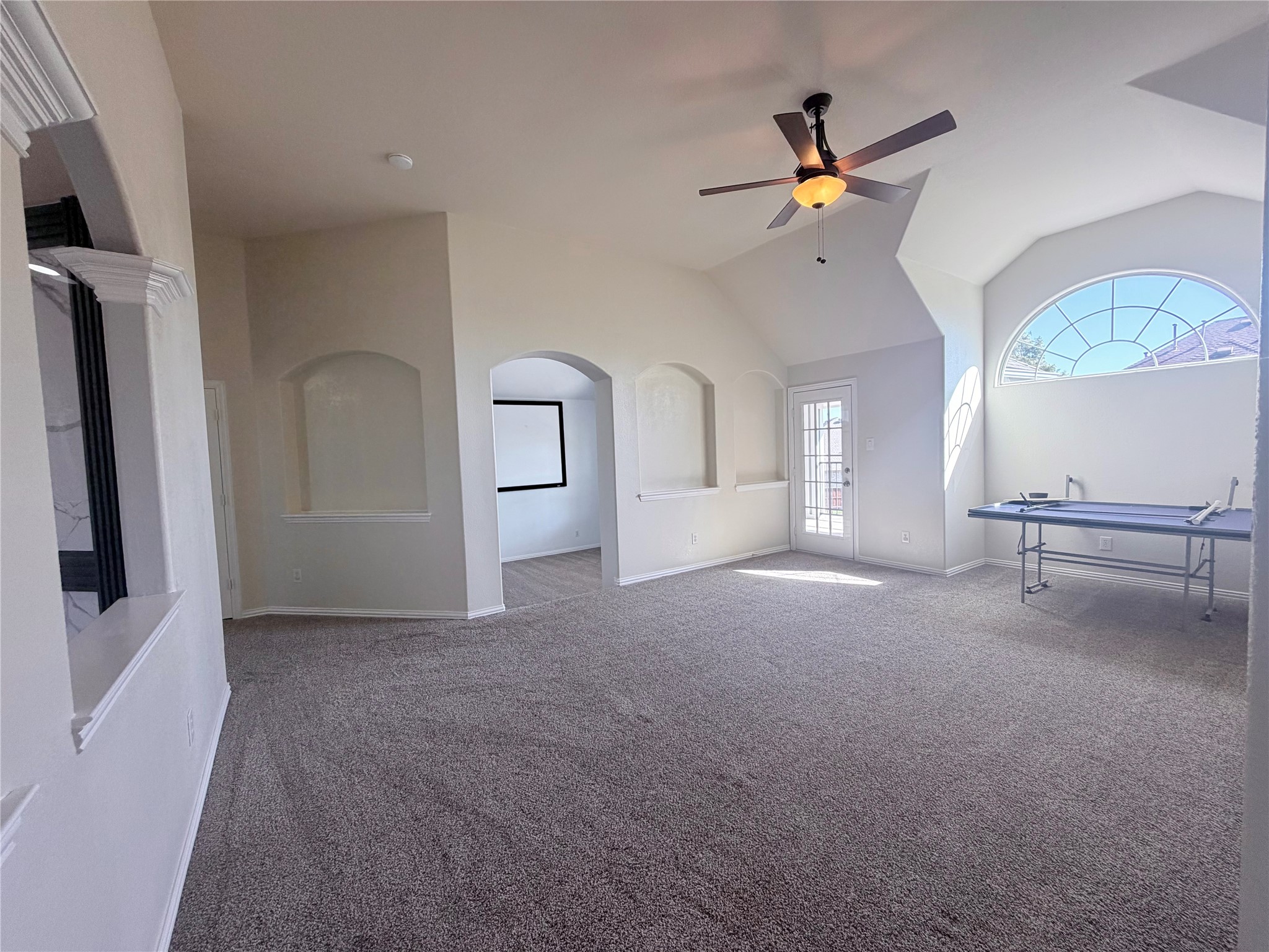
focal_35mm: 14
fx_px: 513
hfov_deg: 102.1
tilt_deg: -3.1
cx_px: 634
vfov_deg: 85.7
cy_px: 476
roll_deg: +2.2
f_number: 2.2
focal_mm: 2.22
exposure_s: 1/120
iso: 125
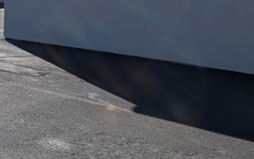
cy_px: 2
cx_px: -153
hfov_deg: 24.5
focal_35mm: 58
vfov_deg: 21.6
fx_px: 402
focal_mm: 2.23
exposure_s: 1/4016
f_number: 1.95
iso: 42
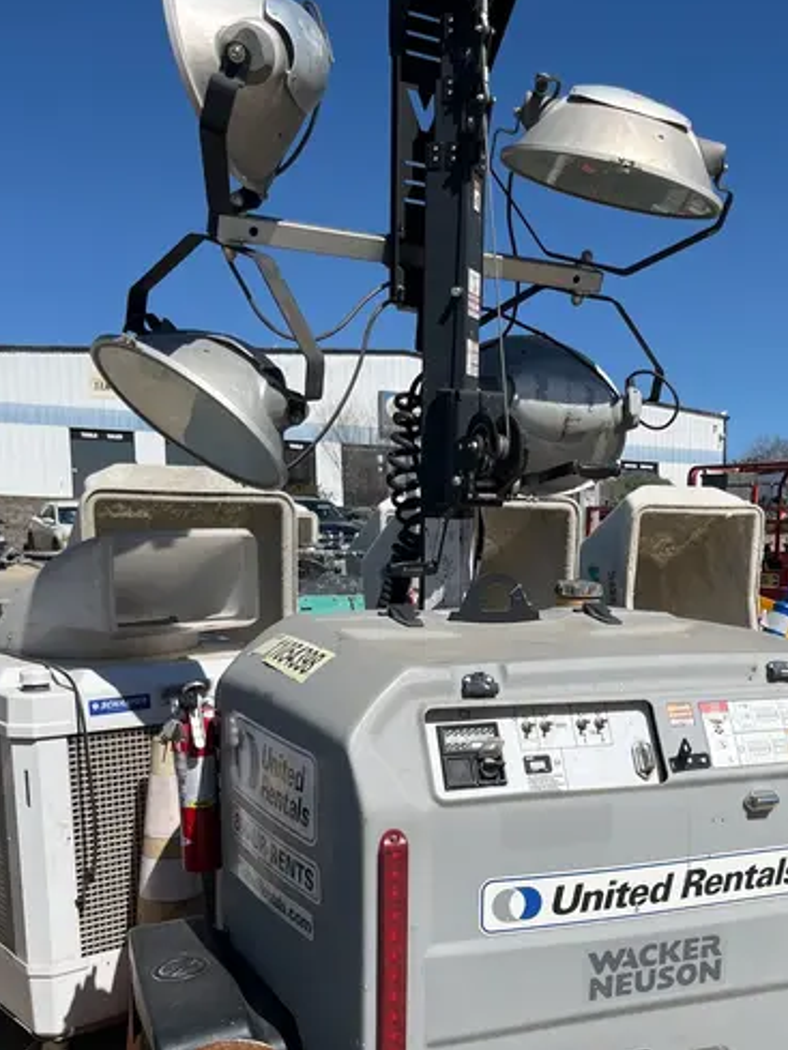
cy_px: 705
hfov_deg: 36.5
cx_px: 511
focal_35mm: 39
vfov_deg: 47.0
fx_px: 1183
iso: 50
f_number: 1.6
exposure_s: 1/6173
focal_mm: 5.1
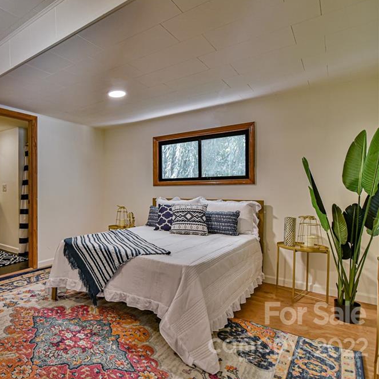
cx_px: 87
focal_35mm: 21
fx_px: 260
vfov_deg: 72.1
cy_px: 190
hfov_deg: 66.8
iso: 1600
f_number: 5
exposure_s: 1/100
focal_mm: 16
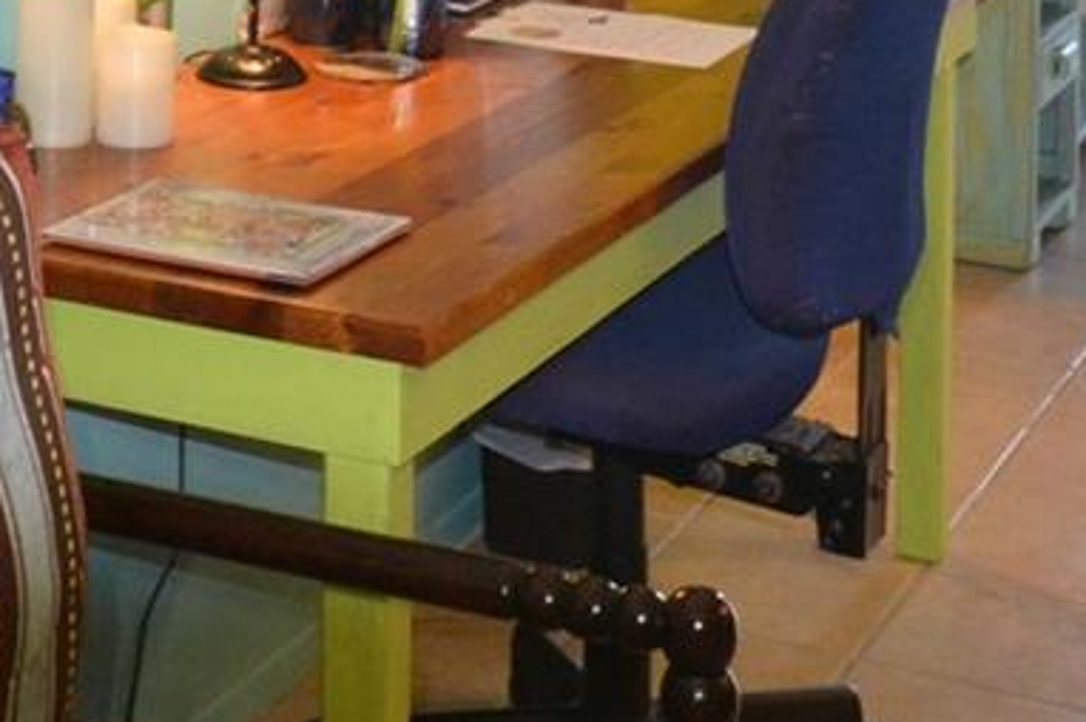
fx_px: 2652
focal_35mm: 88
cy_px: -611
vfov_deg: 13.7
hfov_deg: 22.8
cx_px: 202
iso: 1400
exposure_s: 1/60
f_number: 4
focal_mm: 14
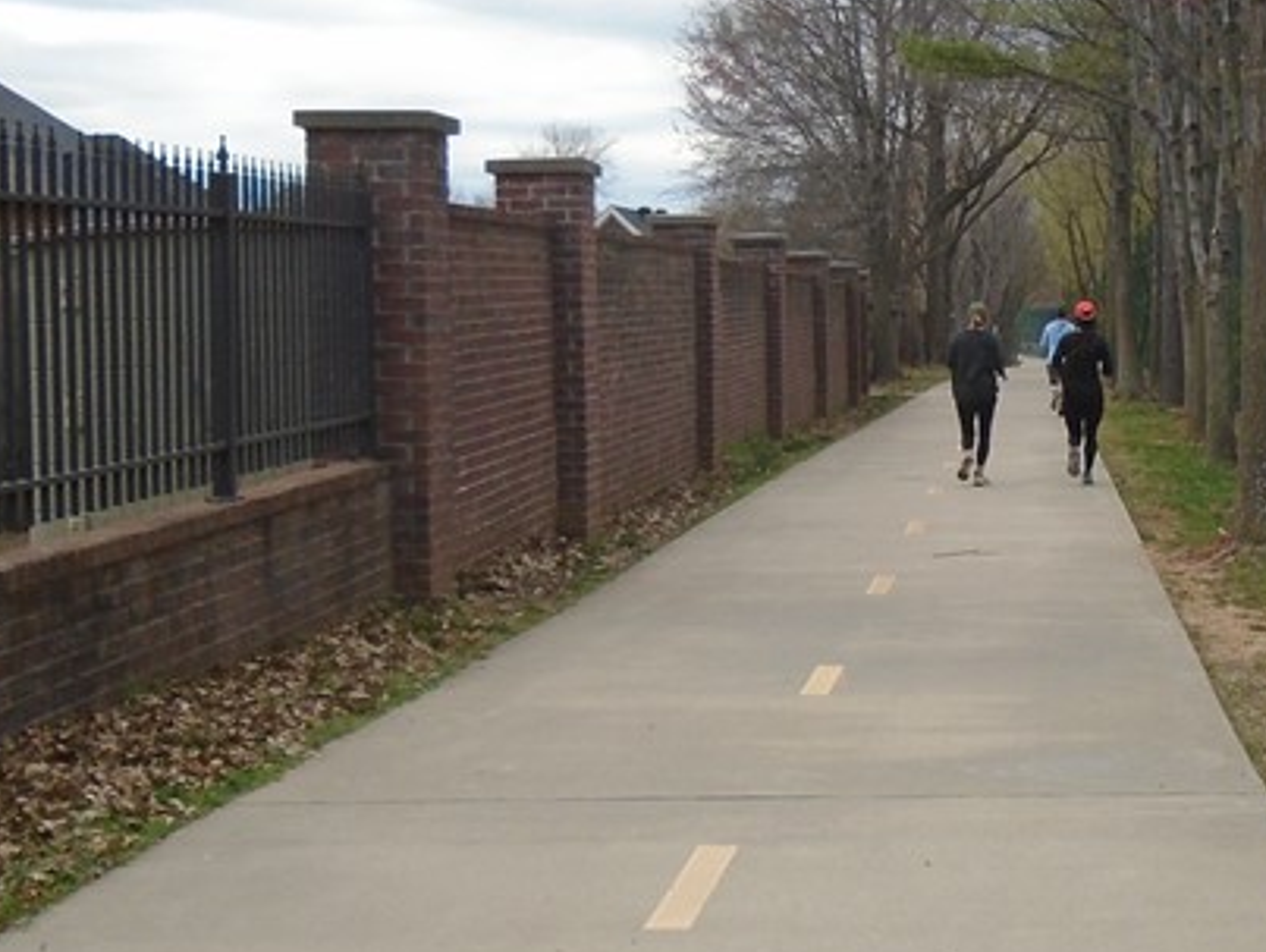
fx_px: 2416
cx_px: 1109
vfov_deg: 22.3
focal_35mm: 66
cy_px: 393
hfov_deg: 28.4
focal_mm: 4.6
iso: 100
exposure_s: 1/800
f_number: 3.2
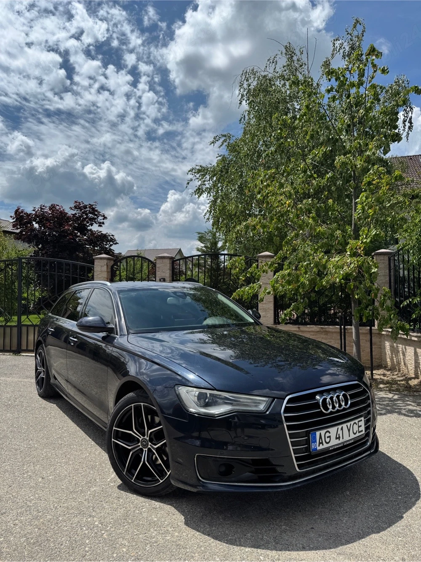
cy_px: 281
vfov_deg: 71.6
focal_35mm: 24
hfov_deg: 56.8
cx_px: 210
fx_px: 389
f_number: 1.78
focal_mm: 6.76
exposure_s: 1/7937
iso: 80
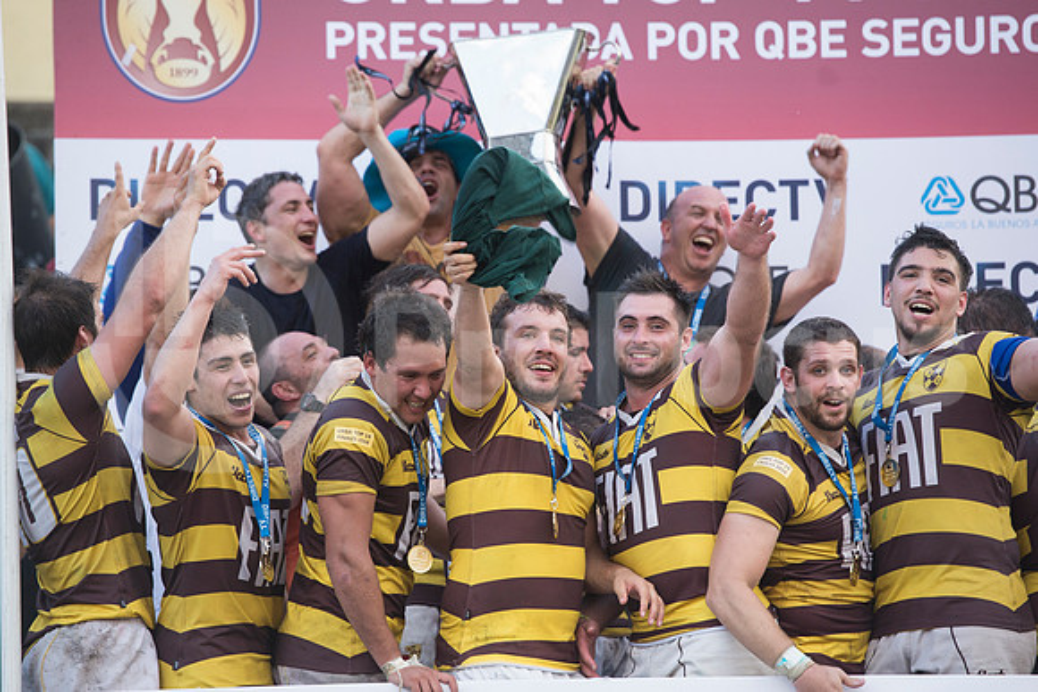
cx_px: 519
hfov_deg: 11.4
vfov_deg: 7.6
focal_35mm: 180
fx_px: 5191
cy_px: 346
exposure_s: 1/640
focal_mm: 180
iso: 1100
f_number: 4
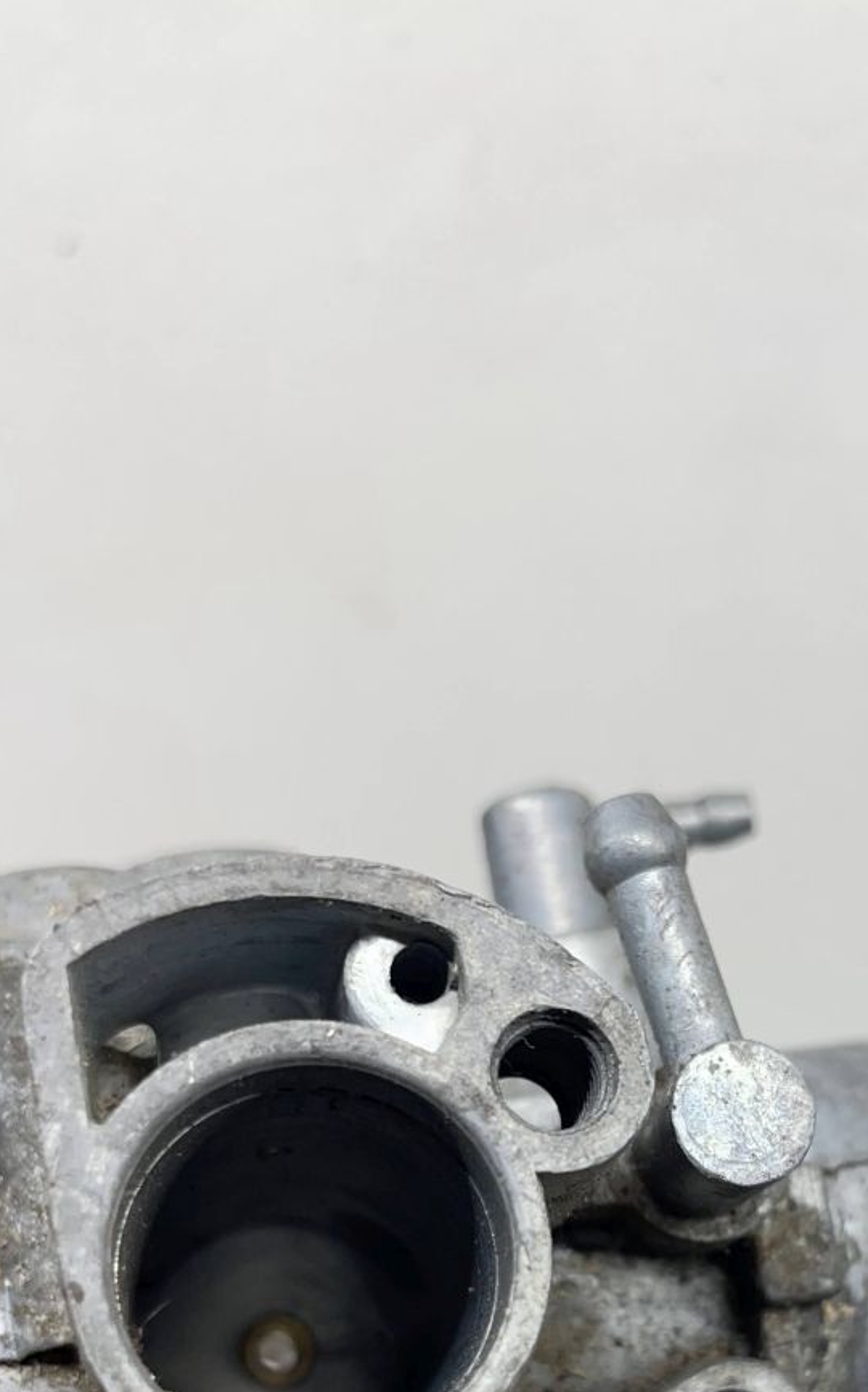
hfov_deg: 24.7
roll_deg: -5.7
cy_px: 1221
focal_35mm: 51
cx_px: 754
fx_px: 1932
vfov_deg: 37.3
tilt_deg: -38.0
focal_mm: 4.2
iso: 40
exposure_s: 1/100
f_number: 1.6
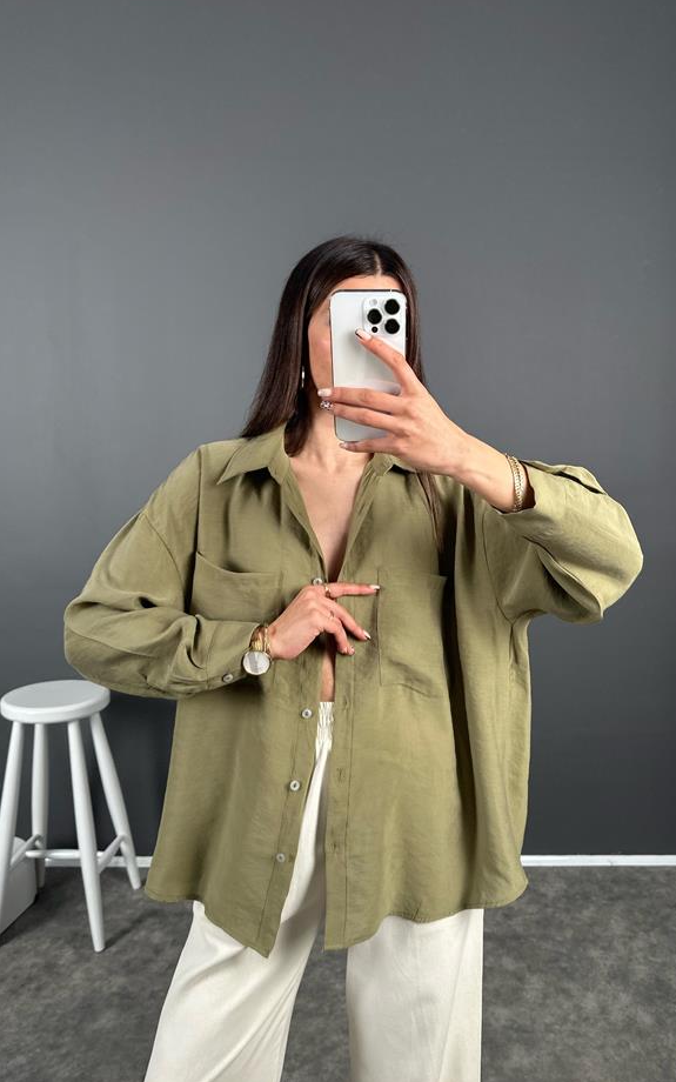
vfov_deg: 70.4
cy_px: 540
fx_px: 766
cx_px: 374
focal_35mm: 26
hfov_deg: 47.5
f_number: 1.78
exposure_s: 1/121
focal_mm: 6.86
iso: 64
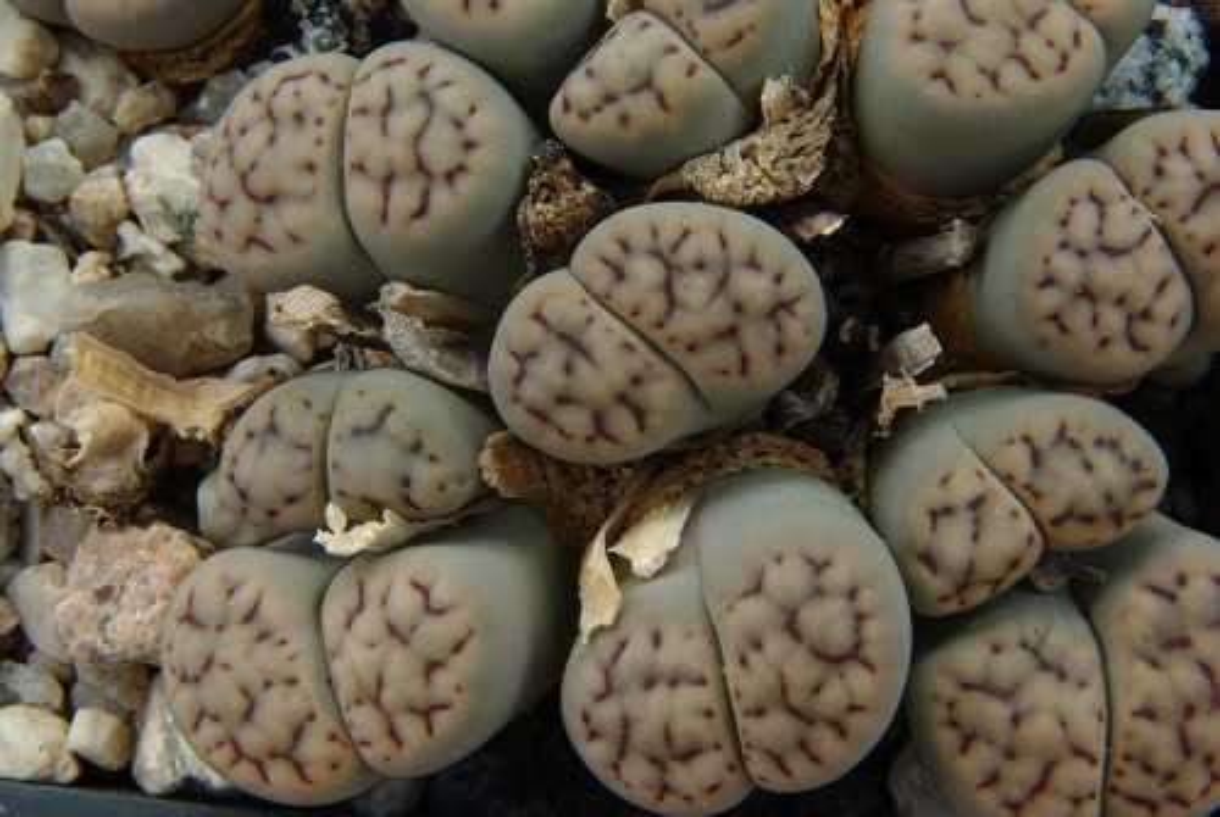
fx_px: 3564
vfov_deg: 13.1
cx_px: 610
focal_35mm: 105
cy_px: 408
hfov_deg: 19.4
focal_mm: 70
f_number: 38
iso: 100
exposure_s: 3
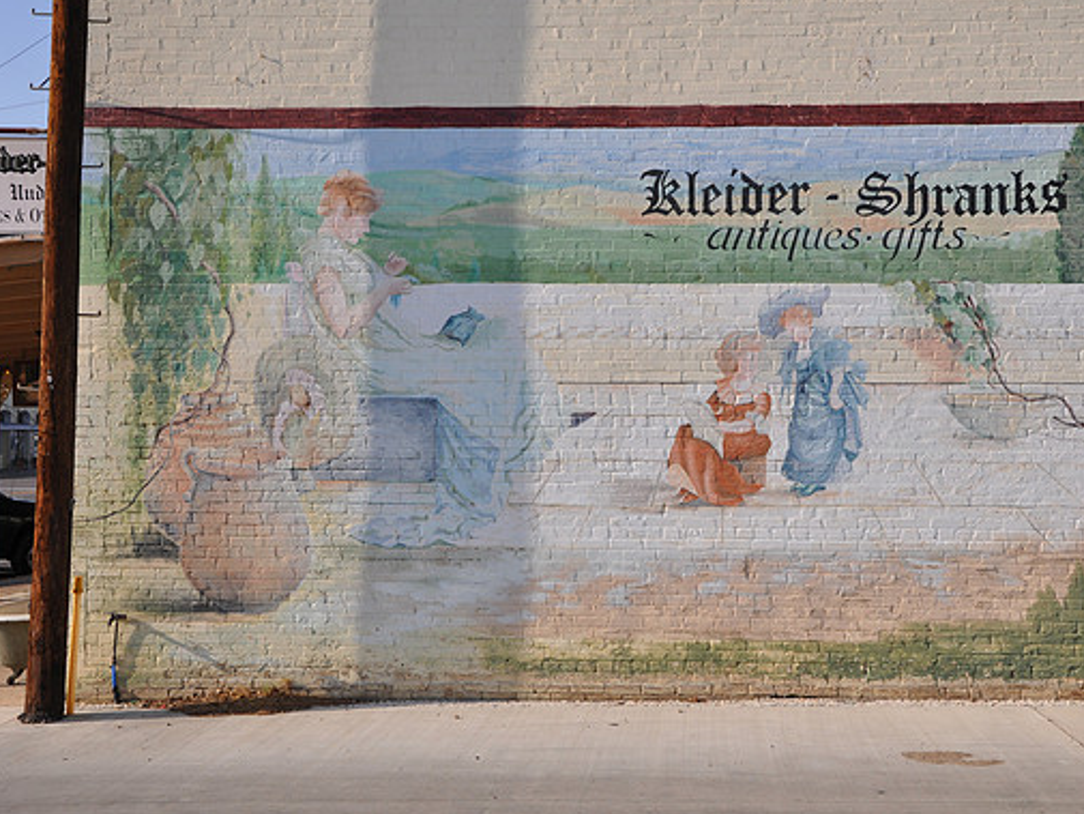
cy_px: 405
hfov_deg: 43.7
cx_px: 616
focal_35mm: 43
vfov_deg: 33.6
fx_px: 1347
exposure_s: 1/320
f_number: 9
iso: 200
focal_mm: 26
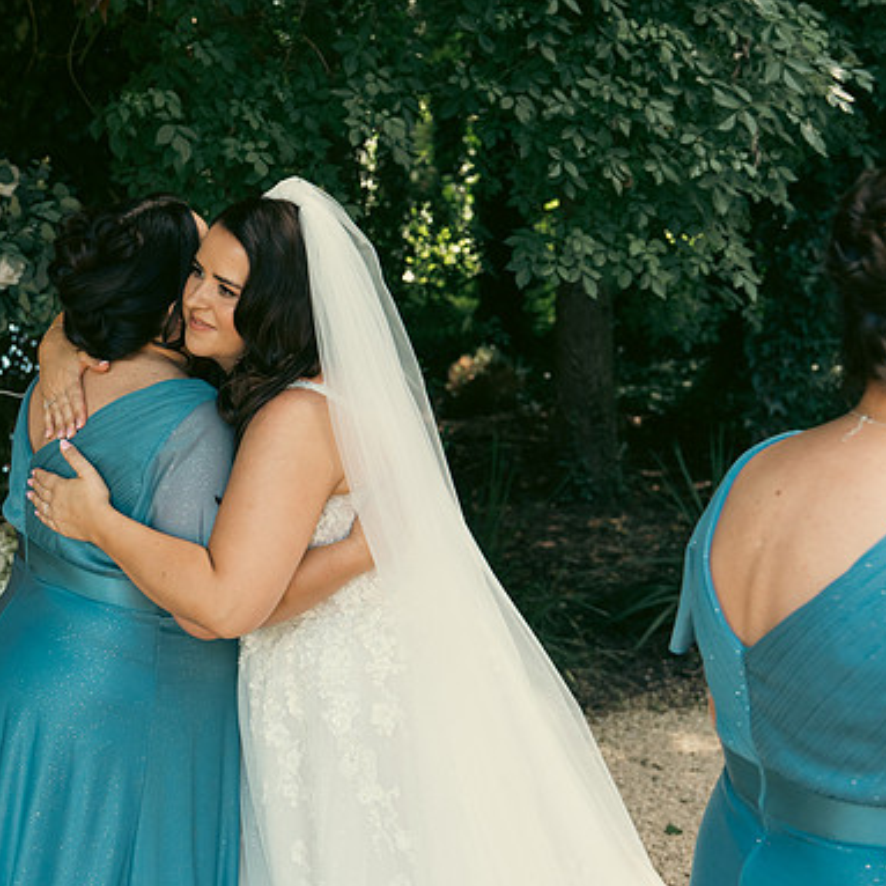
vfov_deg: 27.3
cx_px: 238
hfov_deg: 27.0
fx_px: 1824
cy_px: 445
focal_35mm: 63
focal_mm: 33
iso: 400
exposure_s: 1/200
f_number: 3.5
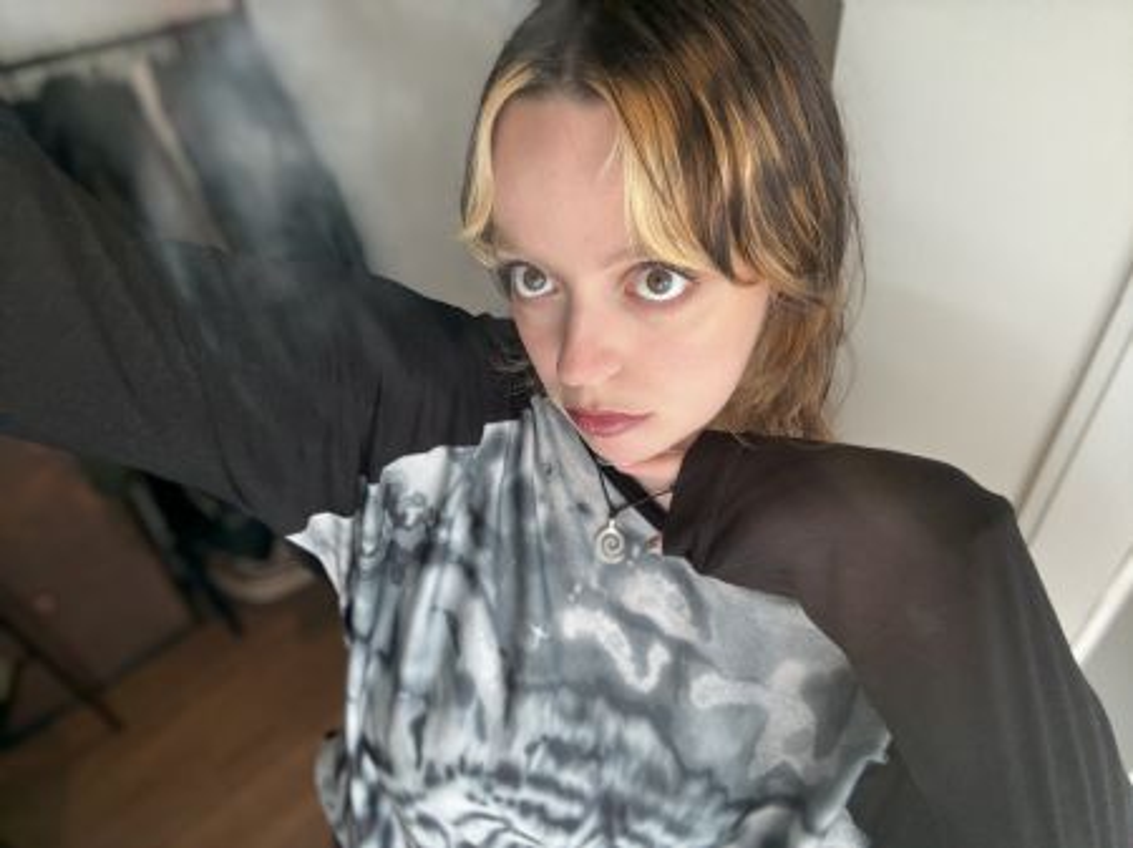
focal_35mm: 23
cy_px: 424
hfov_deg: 74.0
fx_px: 752
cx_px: 566
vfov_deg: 58.8
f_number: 1.9
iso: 40
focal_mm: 2.69
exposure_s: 1/121
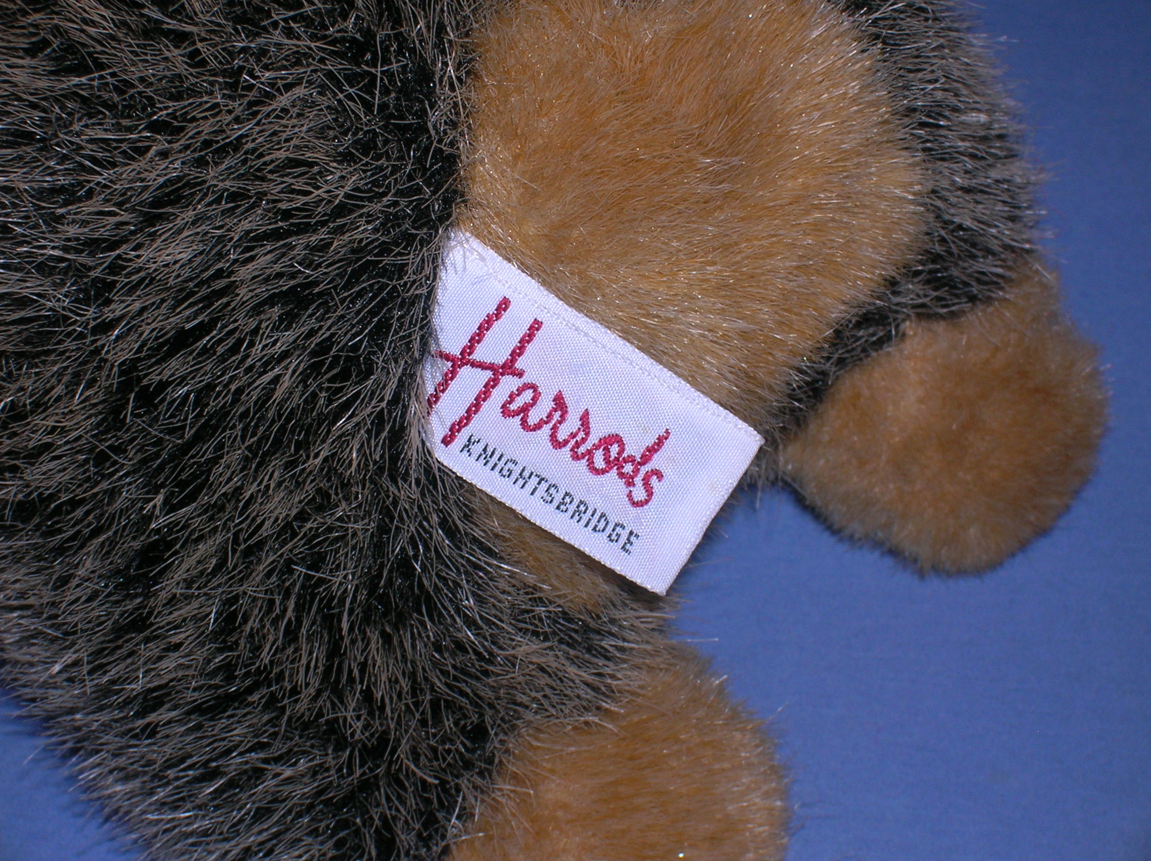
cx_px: 579
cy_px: 428
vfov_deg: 14.3
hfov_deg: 19.1
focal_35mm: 103
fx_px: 3422
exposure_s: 1/60.1
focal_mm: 17.1
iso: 50
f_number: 8.2
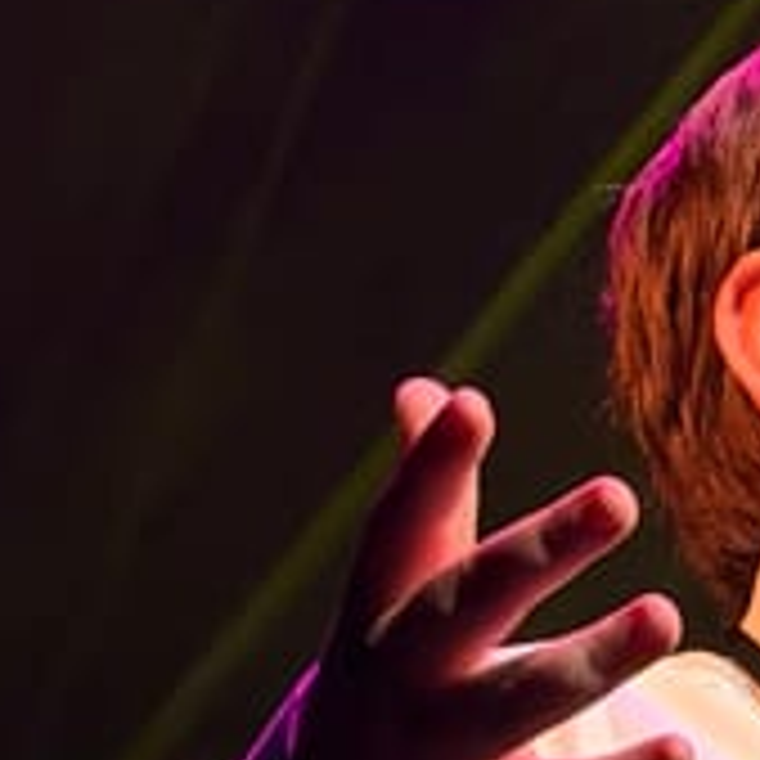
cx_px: 967
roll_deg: -3.4
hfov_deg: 6.5
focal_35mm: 267
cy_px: 603
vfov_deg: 6.6
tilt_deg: +13.5
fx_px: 6632
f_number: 1.78
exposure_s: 1/58
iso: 200
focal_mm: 6.76
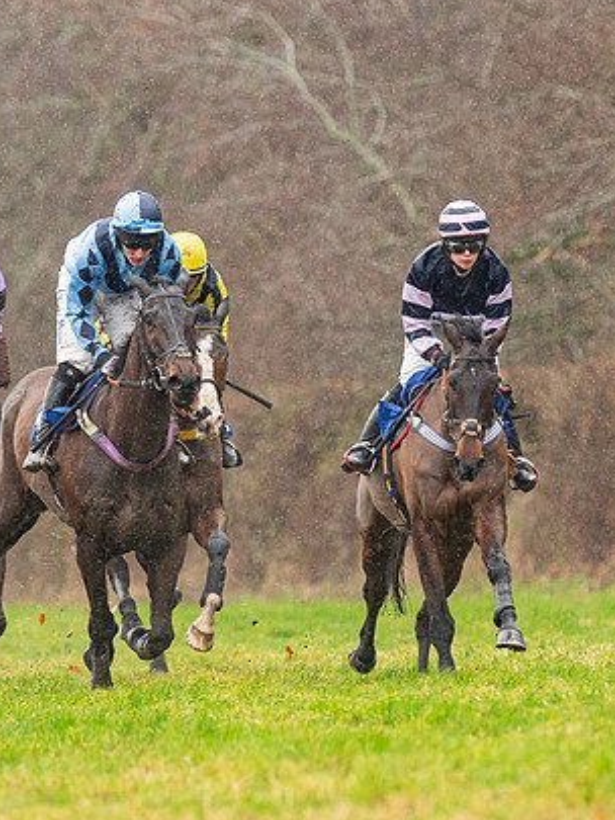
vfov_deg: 2.7
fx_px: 17070
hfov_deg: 2.1
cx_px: 280
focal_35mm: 721
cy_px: 368
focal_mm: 300
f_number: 5
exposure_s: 1/1000
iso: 1000
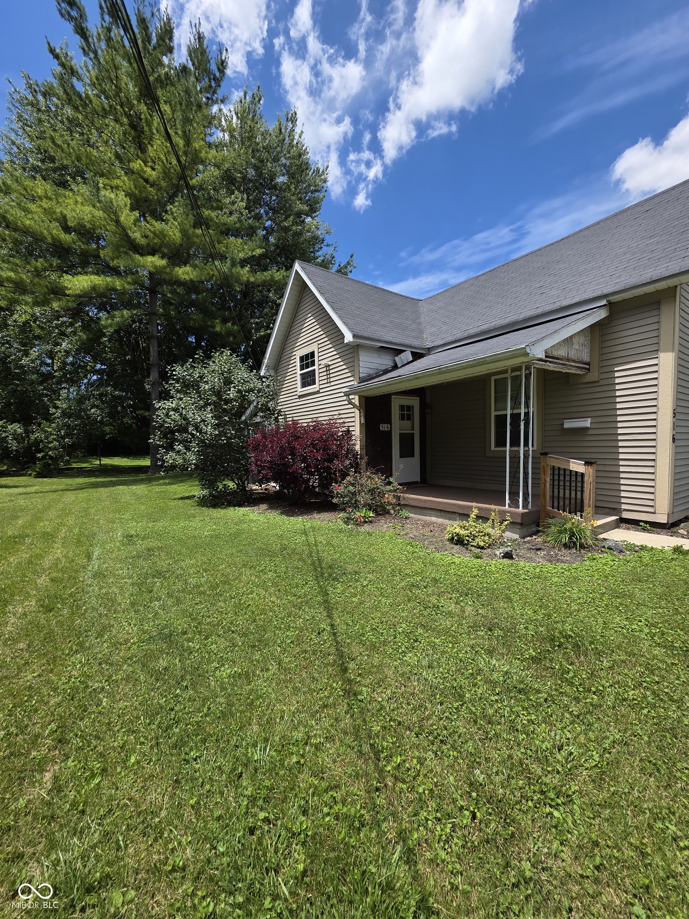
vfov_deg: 106.2
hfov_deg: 89.9
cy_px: 460
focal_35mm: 13
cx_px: 344
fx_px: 345
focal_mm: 2.2
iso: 40
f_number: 1.9
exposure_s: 1/2077
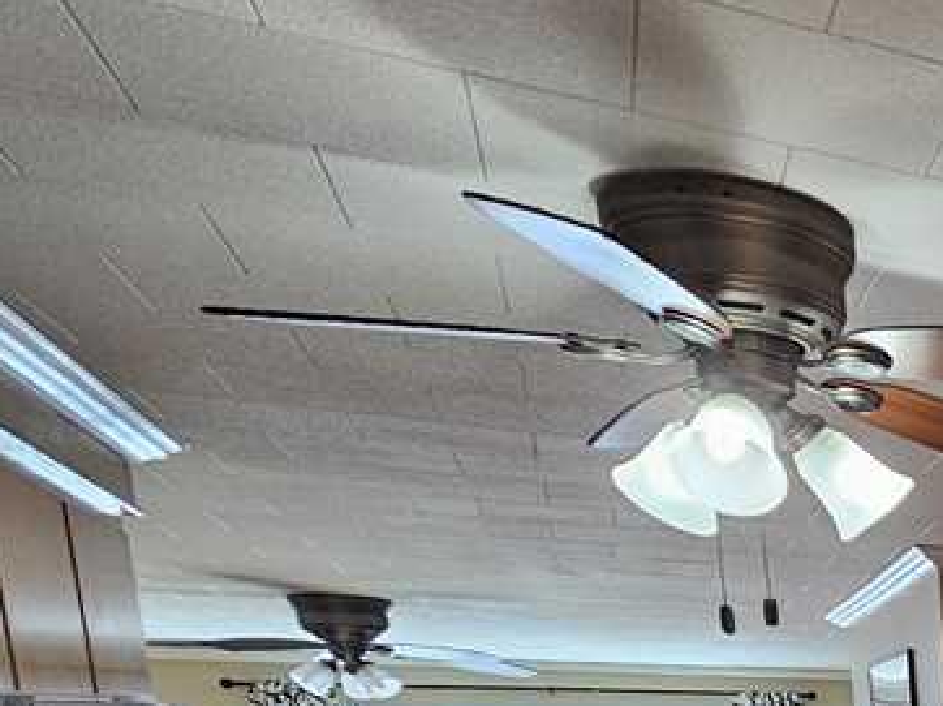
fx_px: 1252
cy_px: 1037
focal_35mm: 46
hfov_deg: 24.7
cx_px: 1579
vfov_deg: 24.8
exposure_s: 1/60
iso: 250
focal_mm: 2.2
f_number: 2.2
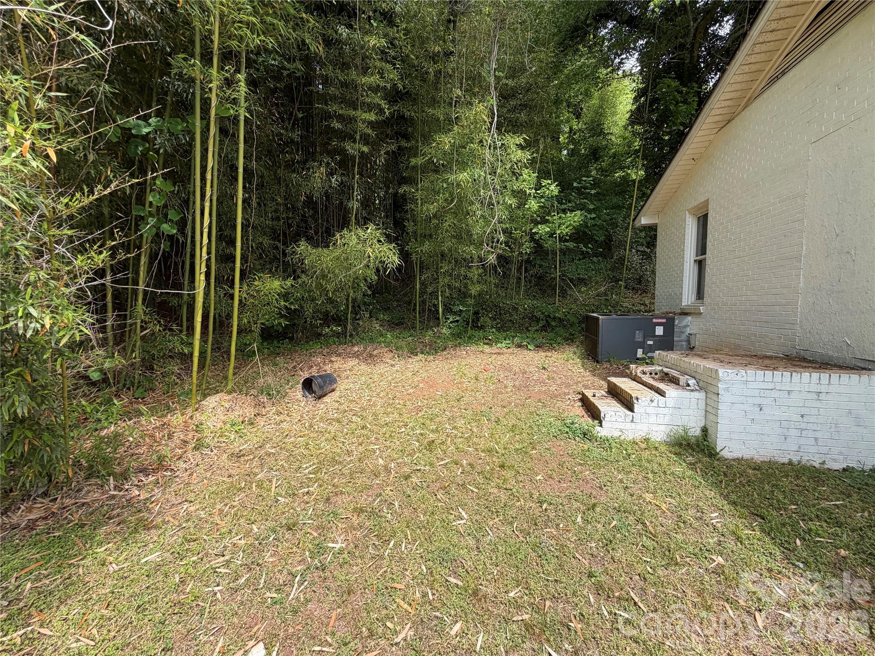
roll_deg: -0.2
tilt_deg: -3.2
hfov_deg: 102.1
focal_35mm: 14
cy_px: 328
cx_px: 438
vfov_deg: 85.7
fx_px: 354
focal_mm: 2.22
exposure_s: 1/502
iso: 50
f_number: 2.2
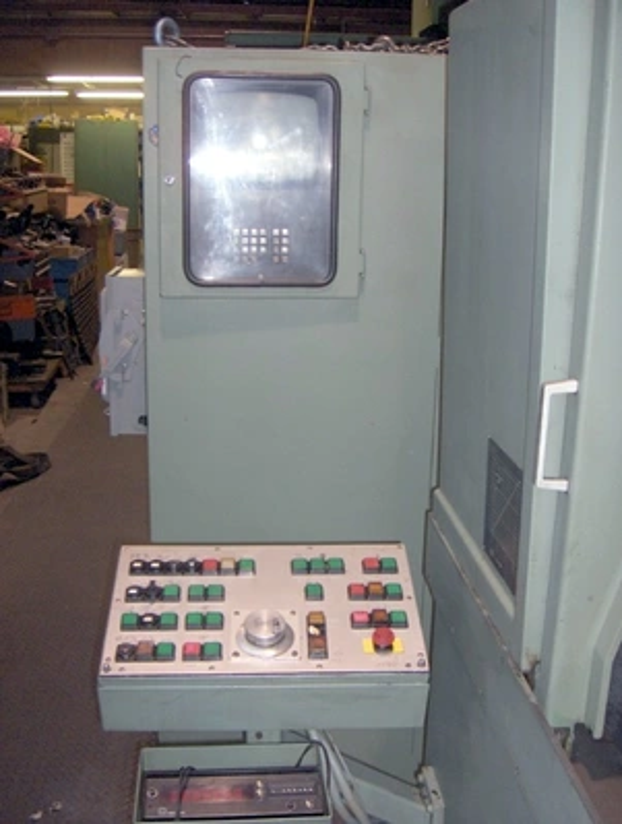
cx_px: 311
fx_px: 931
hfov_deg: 36.9
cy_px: 412
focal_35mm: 39
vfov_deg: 47.8
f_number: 2.8
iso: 100
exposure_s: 1/60
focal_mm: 8
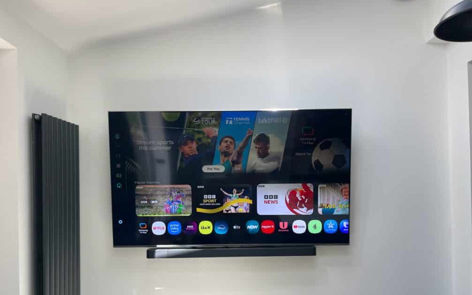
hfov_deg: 66.5
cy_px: 175
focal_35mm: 28
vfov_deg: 44.3
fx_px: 360
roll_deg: +1.3
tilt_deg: +0.8
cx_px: 233
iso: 40
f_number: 1.6
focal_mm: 5.1
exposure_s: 1/187
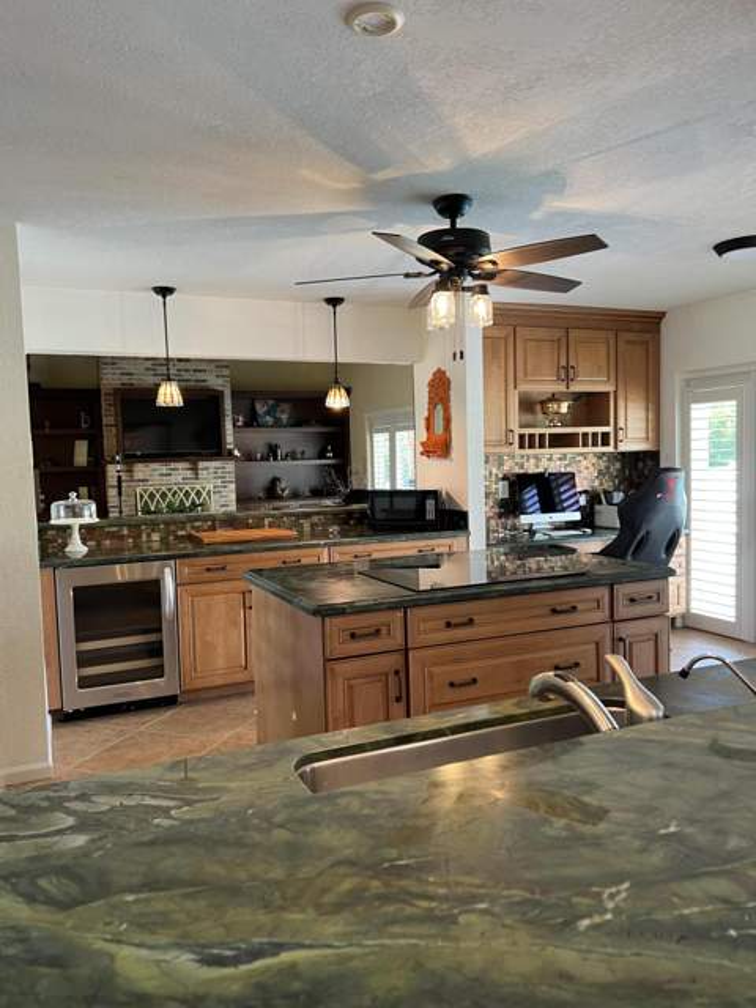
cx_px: 378
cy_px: 504
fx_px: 757
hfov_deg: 53.1
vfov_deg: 67.3
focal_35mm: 26
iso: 100
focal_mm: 5.7
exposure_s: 1/60
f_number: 1.5
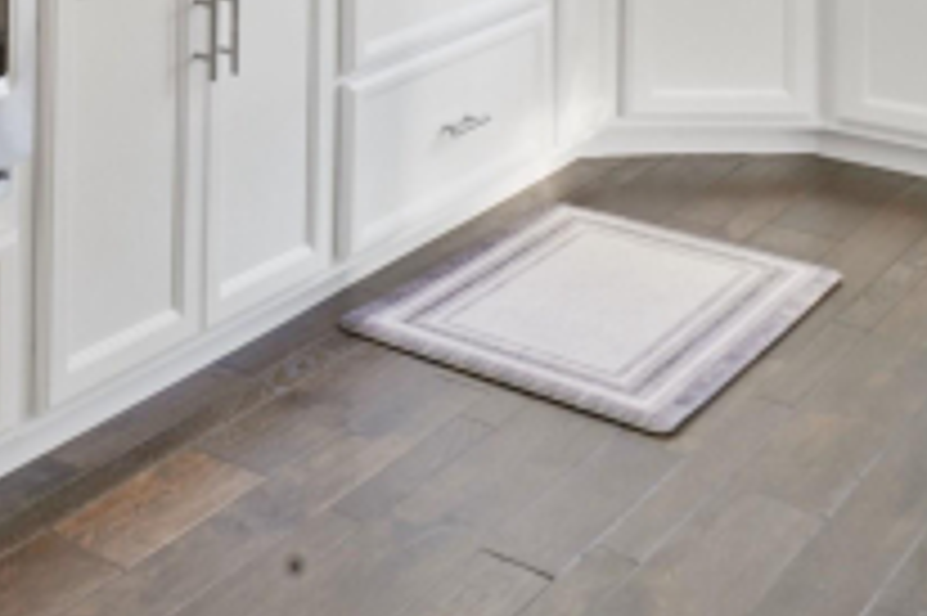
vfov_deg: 18.5
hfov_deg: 27.9
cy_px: -396
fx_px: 1595
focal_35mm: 62
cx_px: -220
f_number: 16
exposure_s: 1/4
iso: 400
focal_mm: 17
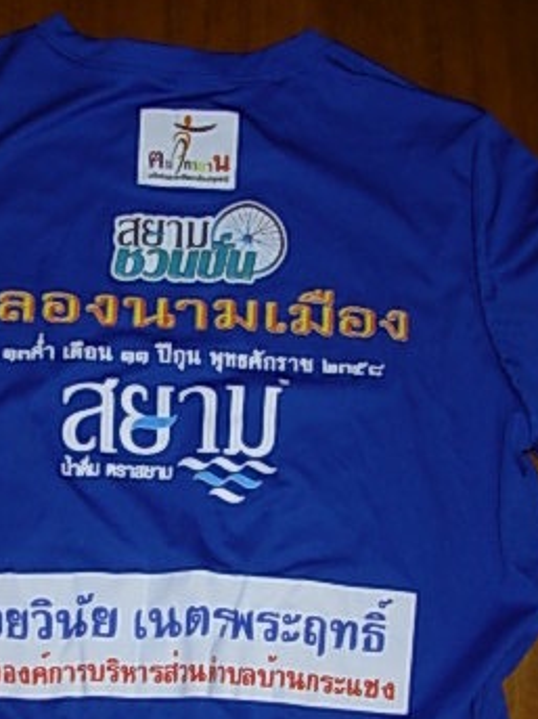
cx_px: 151
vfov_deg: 26.9
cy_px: 574
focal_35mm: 71
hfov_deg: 20.6
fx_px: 1472
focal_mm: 6.3
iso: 50
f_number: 2.9
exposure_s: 1/32
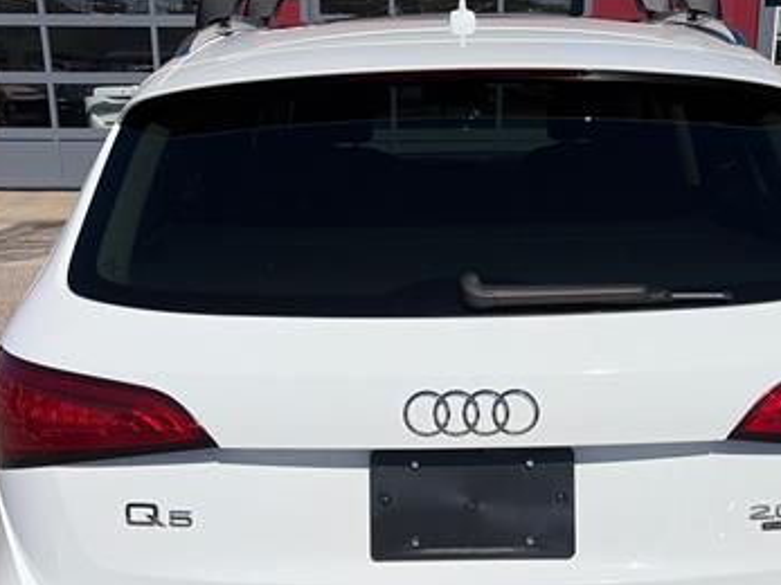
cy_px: 407
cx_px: 457
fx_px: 1083
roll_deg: +2.5
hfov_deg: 39.5
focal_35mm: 48
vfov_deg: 29.9
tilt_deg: -17.0
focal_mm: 5.96
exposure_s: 1/14493
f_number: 1.6
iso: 50
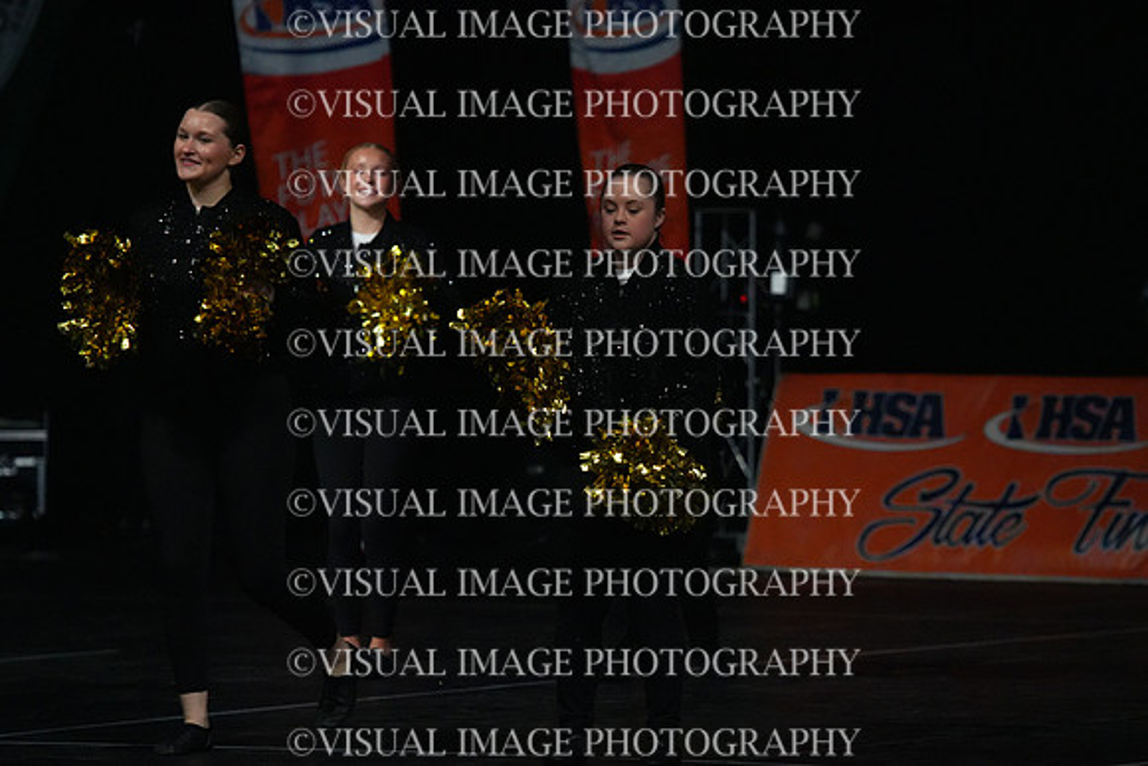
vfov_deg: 5.3
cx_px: 574
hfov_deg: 7.9
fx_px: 8293
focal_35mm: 260
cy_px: 383
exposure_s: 1/1000
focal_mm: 260
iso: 12800
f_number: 5.6
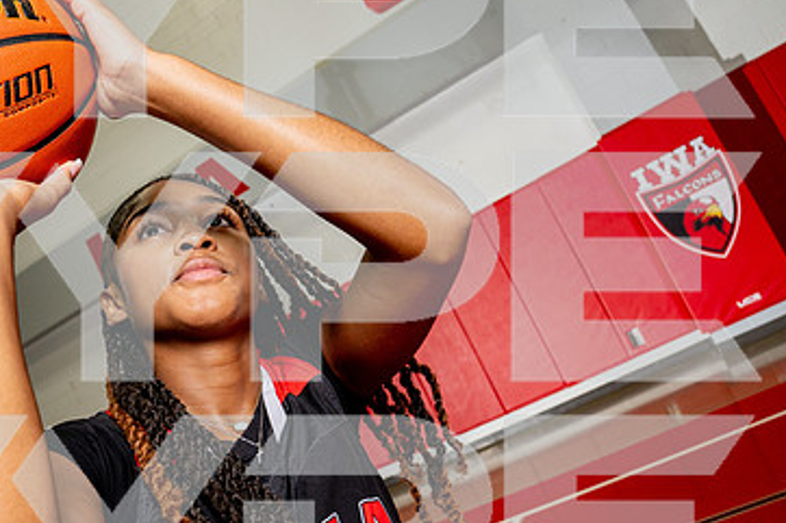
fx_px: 829
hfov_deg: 49.0
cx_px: 208
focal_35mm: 38
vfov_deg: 35.0
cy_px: 268
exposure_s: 1/250
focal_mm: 23
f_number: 5.6
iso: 400
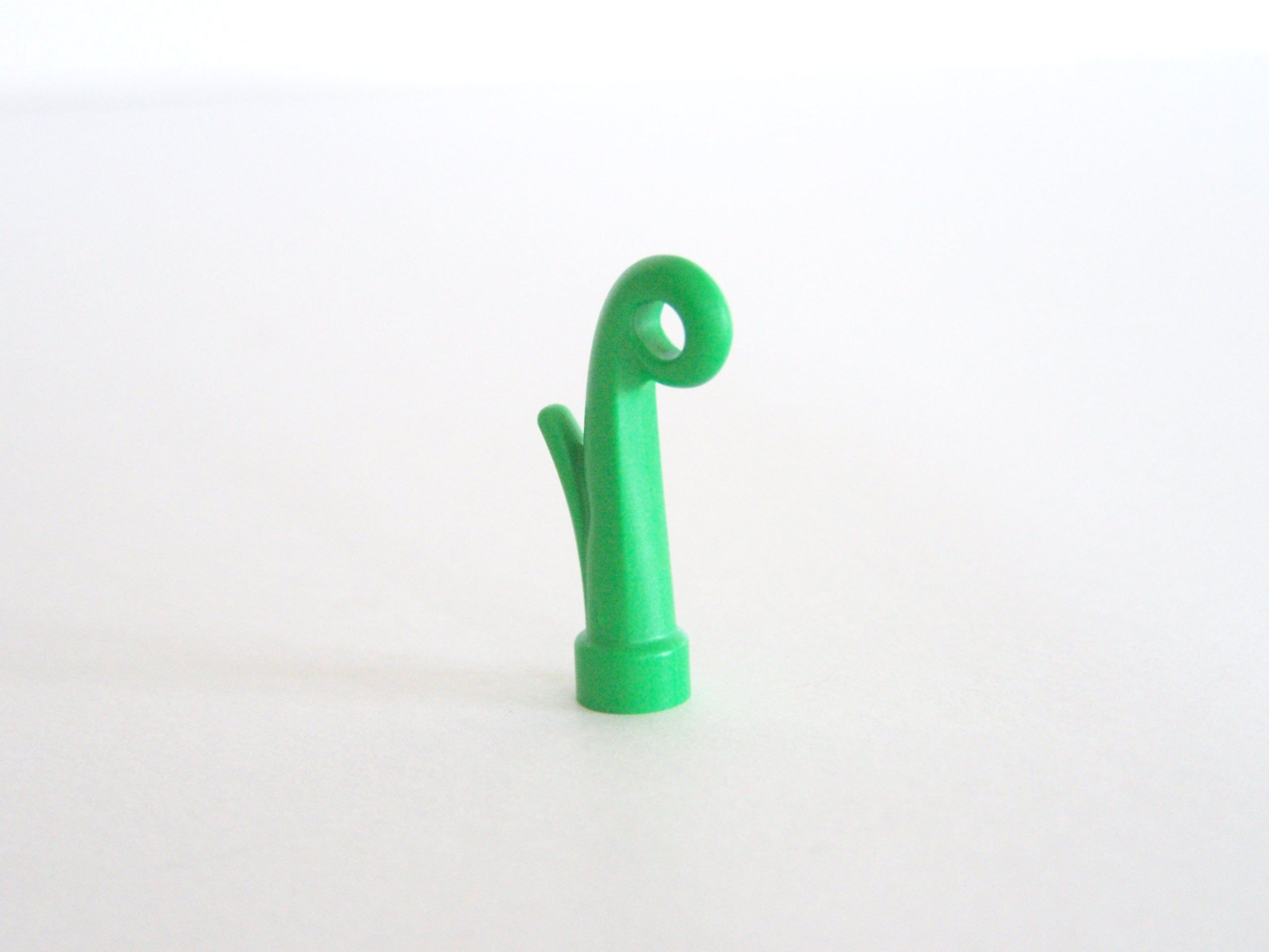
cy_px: 476
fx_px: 2749
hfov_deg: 26.0
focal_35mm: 75
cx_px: 634
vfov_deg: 19.6
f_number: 3.2
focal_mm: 12.4
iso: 400
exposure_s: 1/8
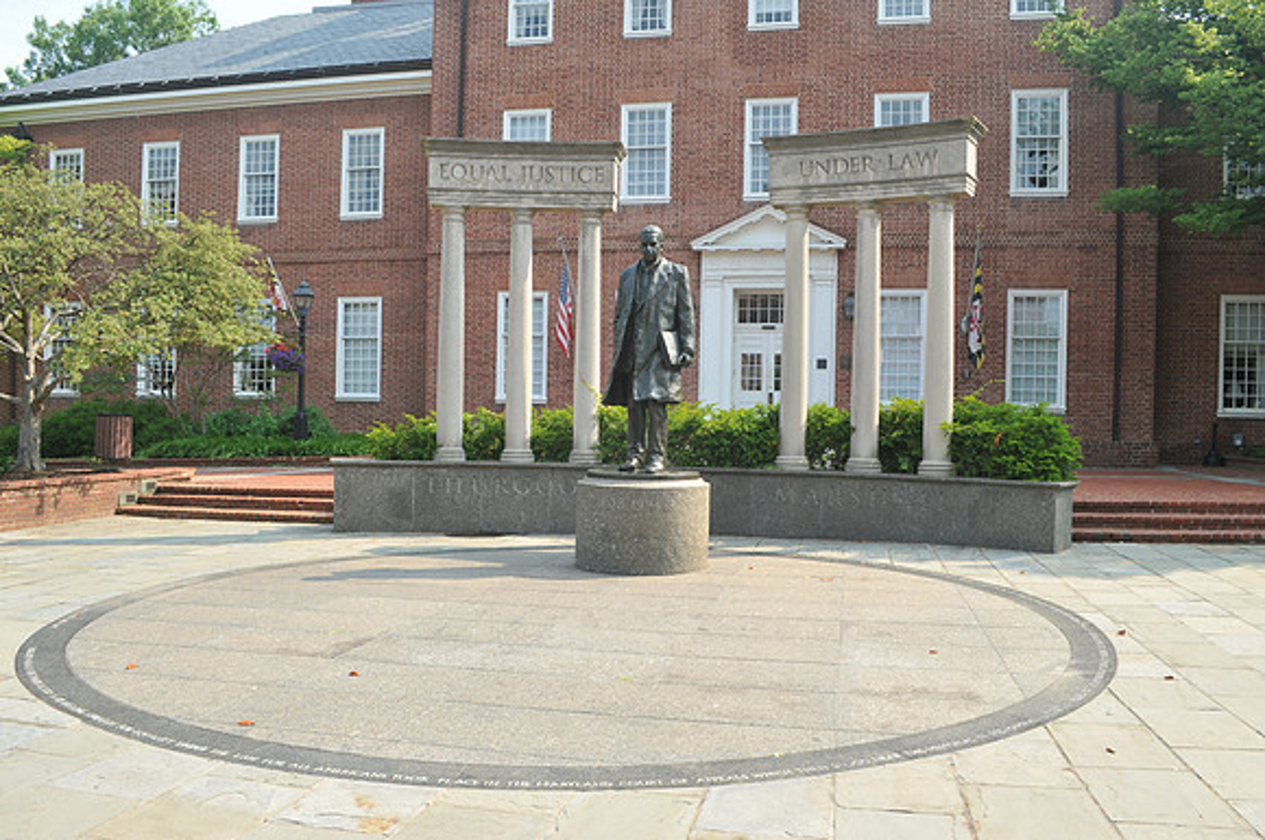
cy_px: 420
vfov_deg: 47.8
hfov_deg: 67.5
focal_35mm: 27
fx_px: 947
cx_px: 632
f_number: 7.1
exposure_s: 1/200
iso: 200
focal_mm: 18
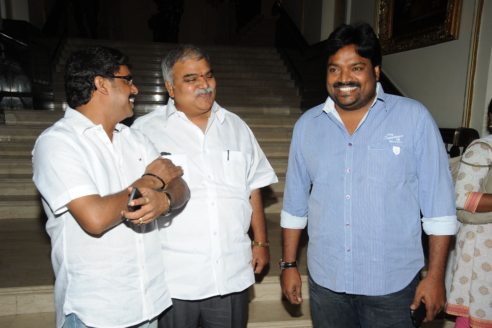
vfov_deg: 37.8
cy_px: 164
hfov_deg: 54.5
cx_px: 246
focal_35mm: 35
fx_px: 478
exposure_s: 1/125
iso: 200
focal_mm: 35
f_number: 8
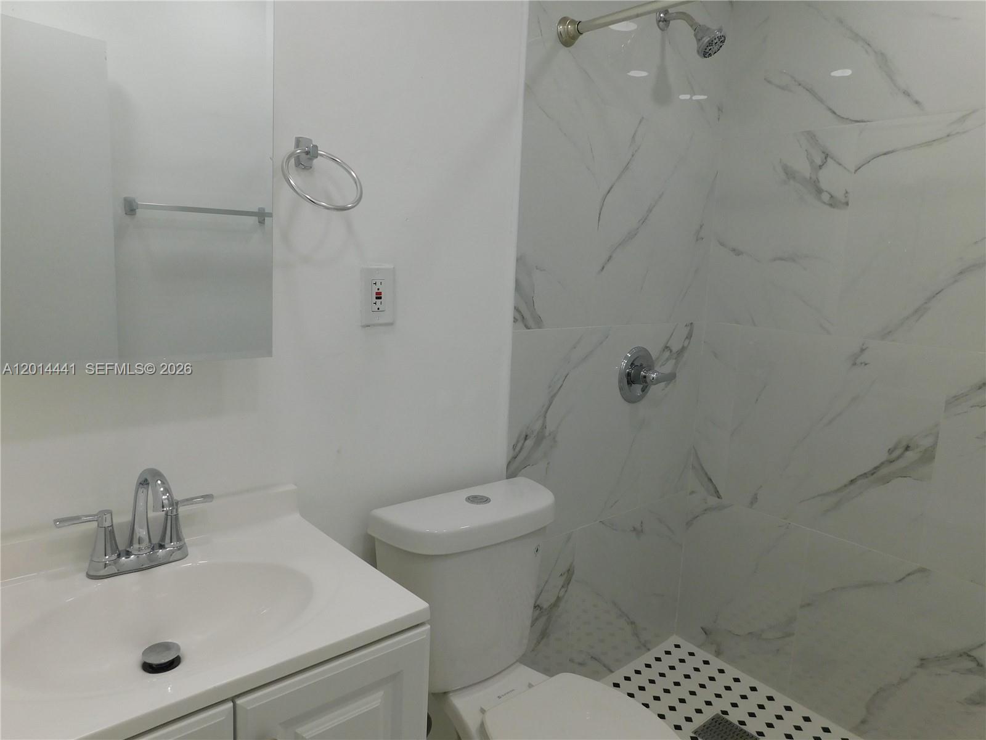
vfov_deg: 58.9
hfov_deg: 73.9
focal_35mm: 23
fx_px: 655
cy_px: 370
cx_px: 493
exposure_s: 1/160
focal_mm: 4
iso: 125
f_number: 3
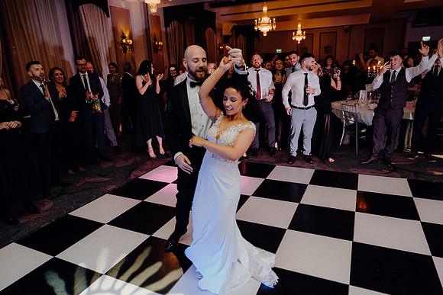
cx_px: 222
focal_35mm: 24
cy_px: 148
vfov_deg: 53.2
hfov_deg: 73.7
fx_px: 295
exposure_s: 1/160
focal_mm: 24
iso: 2500
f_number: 3.5
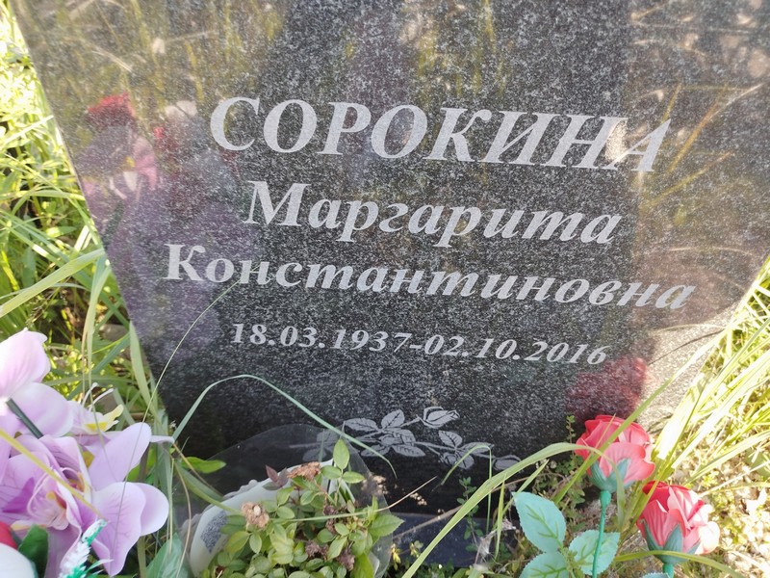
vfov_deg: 56.8
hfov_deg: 71.6
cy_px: 289
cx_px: 385
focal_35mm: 24
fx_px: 534
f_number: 1.7
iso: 64
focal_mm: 5.31
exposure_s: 1/100
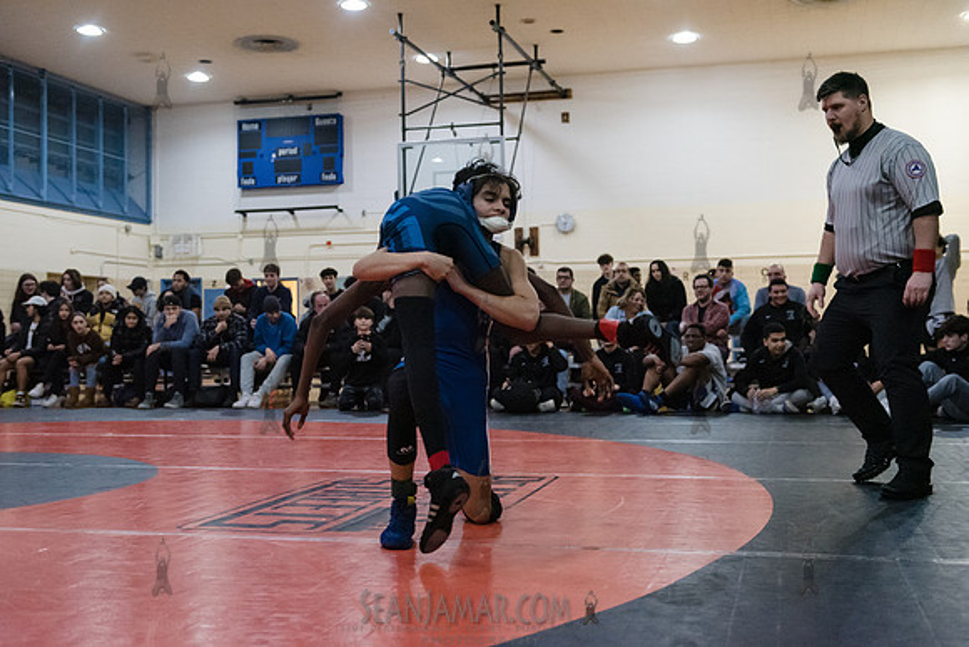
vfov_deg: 33.4
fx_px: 1077
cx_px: 484
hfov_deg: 48.4
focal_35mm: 40
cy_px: 324
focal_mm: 40
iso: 8000
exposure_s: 1/320
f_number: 3.2
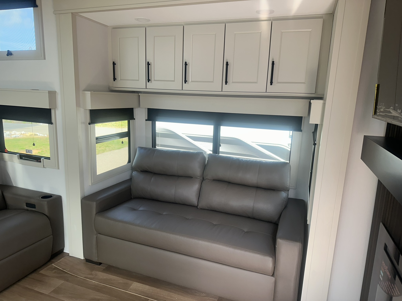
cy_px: 150
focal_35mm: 24
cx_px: 201
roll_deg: -1.3
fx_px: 279
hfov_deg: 71.6
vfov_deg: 56.8
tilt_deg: -10.3
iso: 100
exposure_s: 1/136
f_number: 1.78
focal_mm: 6.86
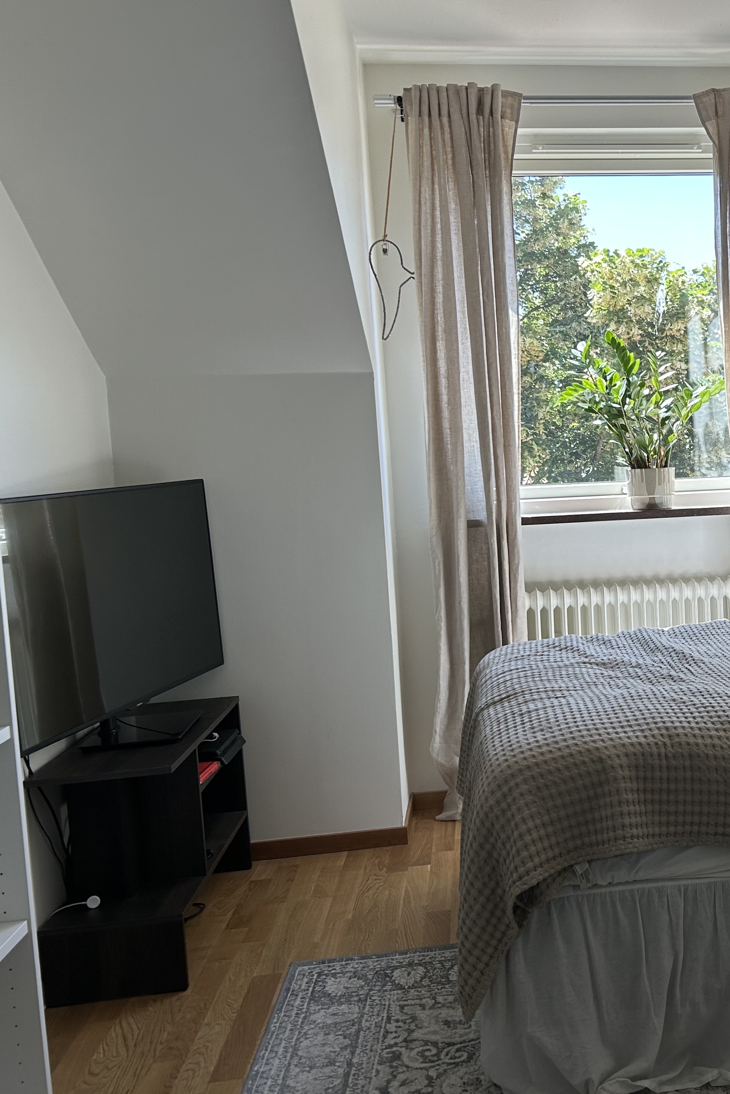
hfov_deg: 33.9
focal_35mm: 37
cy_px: 537
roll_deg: +2.8
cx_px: 667
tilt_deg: -4.3
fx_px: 1125
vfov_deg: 51.9
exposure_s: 1/250
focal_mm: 5.7
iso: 40
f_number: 1.5
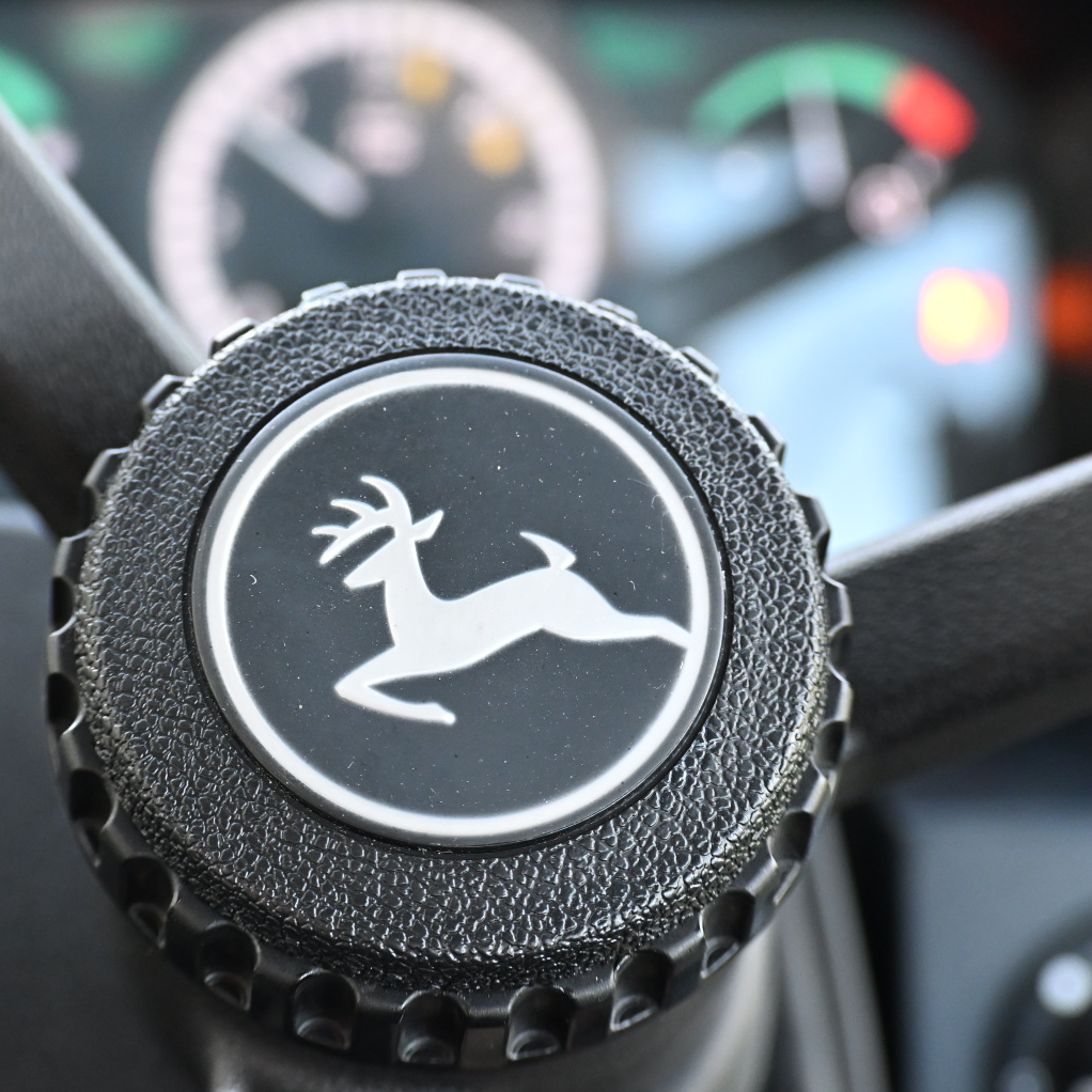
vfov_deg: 17.2
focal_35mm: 101
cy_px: 532
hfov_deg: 17.2
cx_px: 469
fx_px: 3605
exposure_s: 1/250
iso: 2000
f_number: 4.5
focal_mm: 50
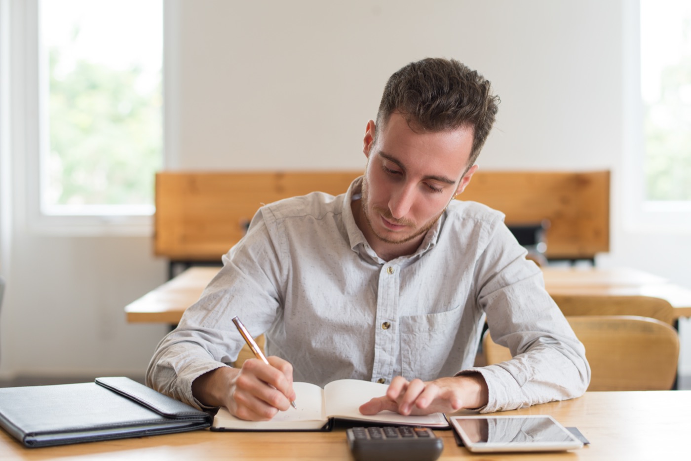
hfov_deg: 34.5
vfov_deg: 23.4
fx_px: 1113
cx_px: 346
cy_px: 230
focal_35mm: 58
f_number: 2.8
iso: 100
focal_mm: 58
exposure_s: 1/80
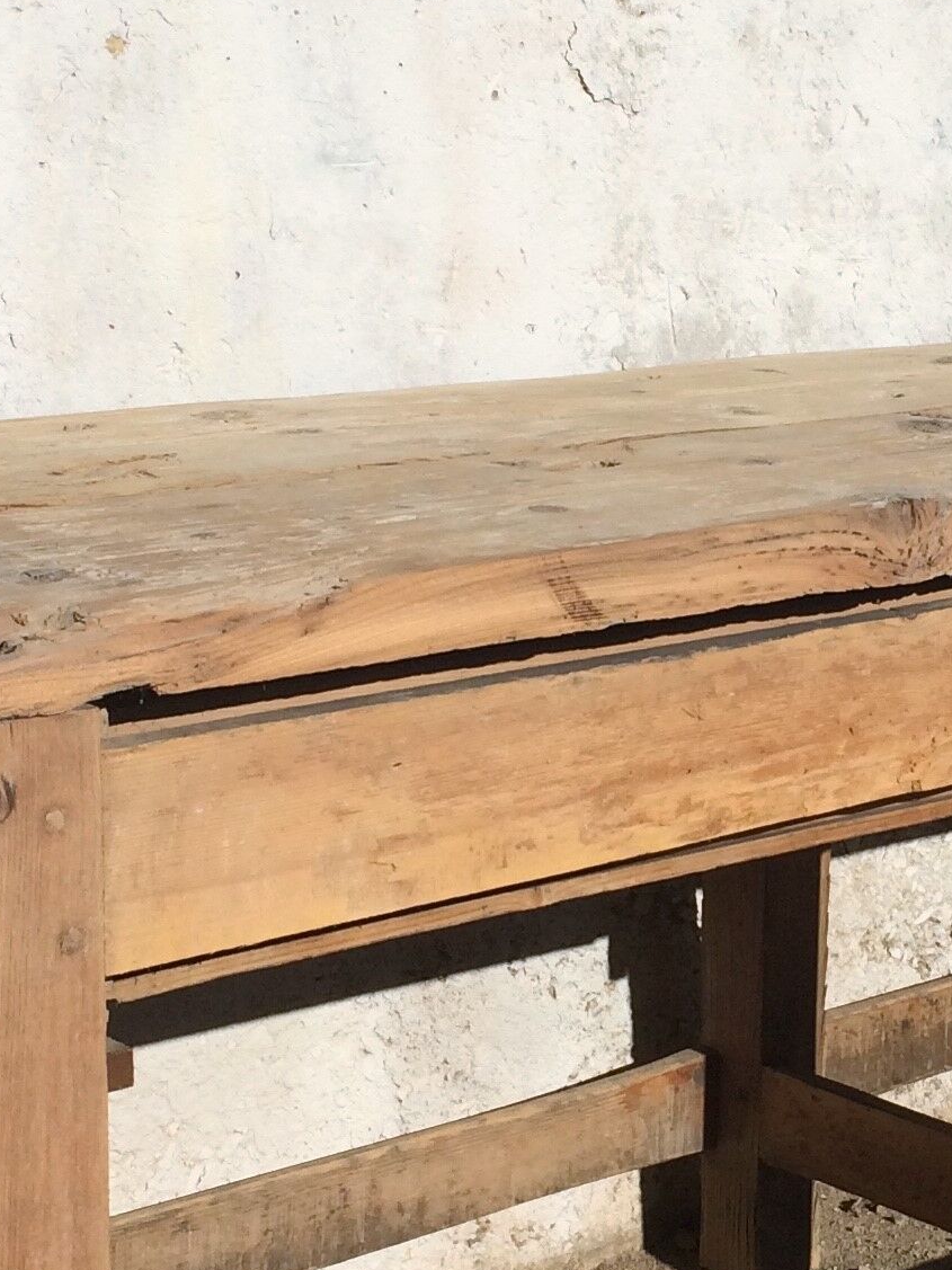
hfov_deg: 17.4
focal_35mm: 84
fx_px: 3081
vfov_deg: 23.3
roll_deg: +1.1
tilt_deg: -14.5
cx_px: 773
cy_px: 673
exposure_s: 1/5128
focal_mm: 4.15
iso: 32
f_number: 2.2
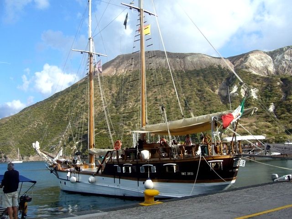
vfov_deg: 40.7
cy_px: 110
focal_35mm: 35
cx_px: 146
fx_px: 295
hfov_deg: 52.6
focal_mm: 5.8
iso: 80
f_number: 5.6
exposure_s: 1/250
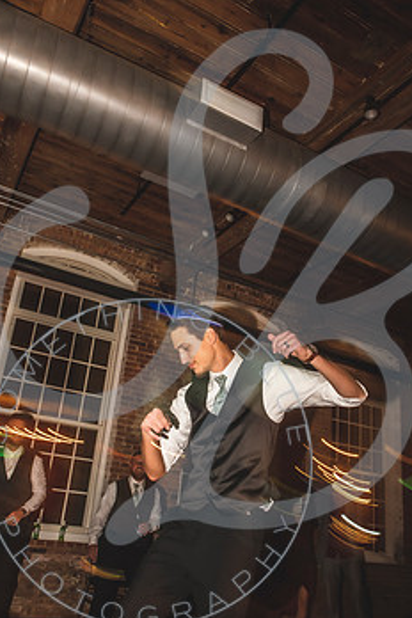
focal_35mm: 31
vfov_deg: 60.2
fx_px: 532
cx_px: 227
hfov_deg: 42.3
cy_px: 329
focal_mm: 24
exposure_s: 1/6
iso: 1000
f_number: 11
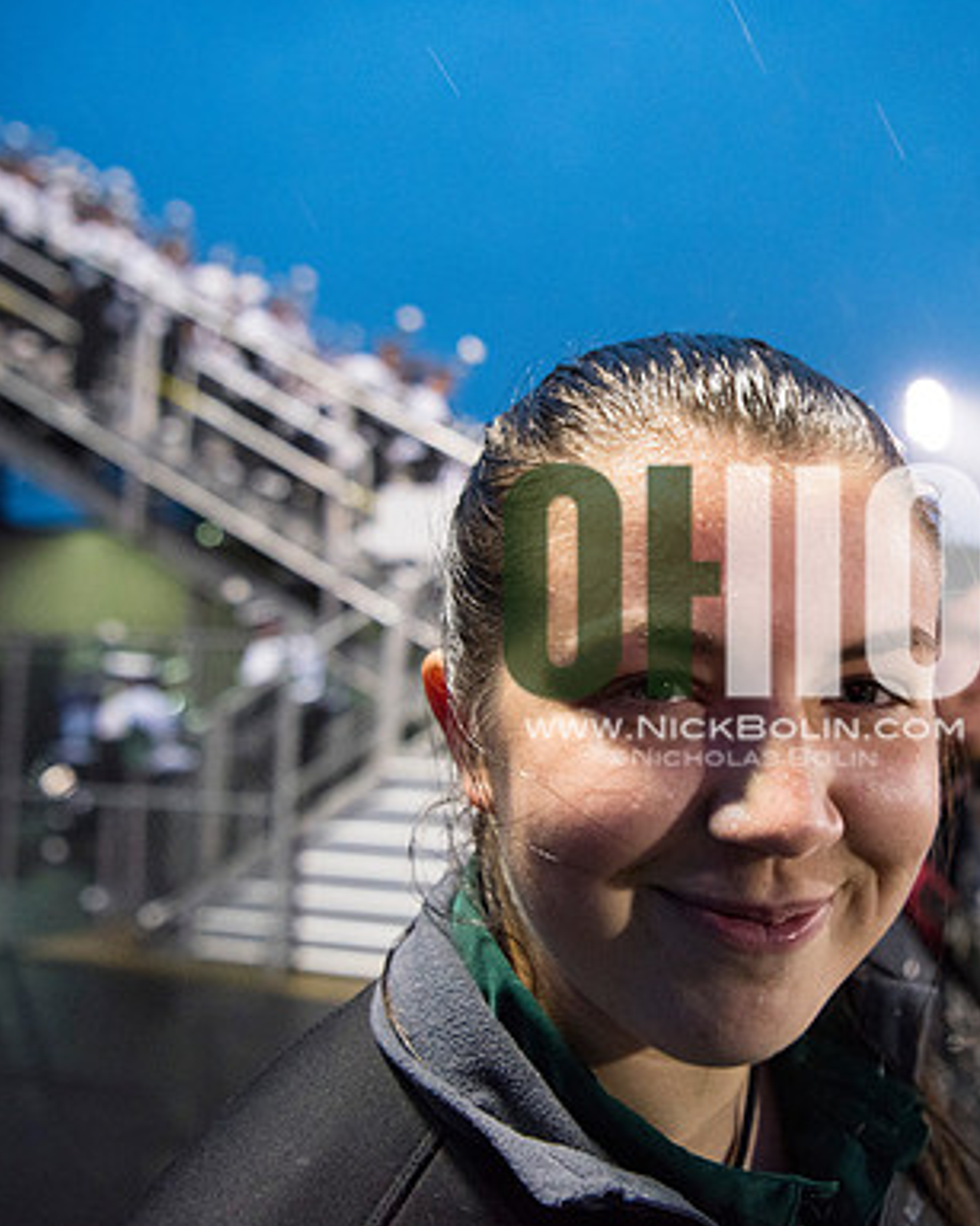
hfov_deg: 41.9
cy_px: 615
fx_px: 1233
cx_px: 744
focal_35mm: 34
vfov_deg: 52.9
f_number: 3.2
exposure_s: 1/320
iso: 2000
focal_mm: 24
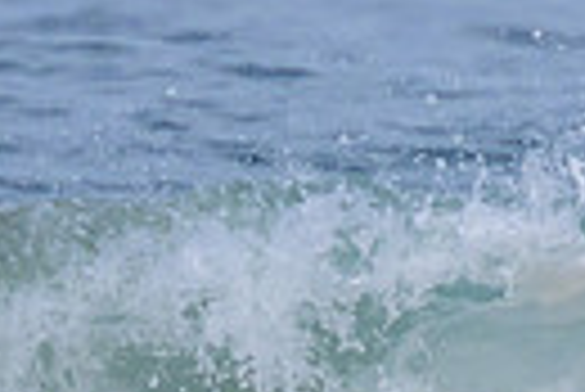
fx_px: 78005
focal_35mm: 4795
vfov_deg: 0.3
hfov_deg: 0.4
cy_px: 522
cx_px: 157
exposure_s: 1/2000
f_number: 11
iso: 640
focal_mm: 800
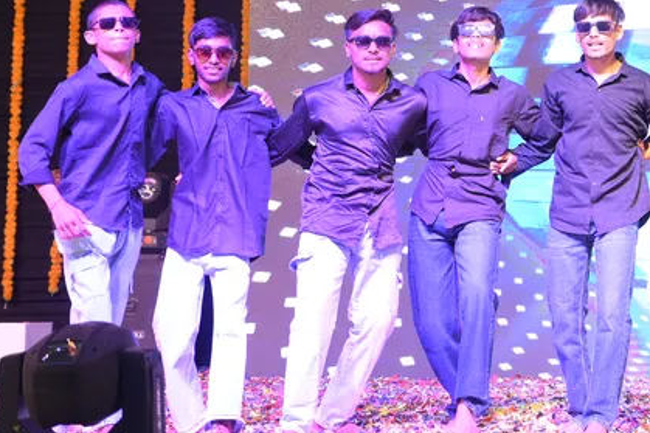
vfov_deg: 18.2
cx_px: 603
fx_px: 1337
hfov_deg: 26.3
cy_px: 66
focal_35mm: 74
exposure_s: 1/250
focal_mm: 34.5
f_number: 4
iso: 3200
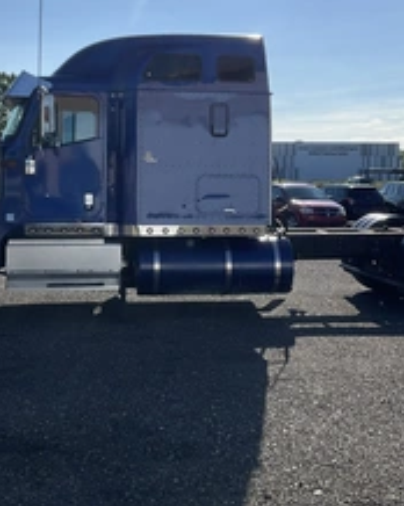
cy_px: 179
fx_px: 778
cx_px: 202
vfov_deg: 35.8
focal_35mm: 52
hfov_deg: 29.1
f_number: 1.8
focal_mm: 3
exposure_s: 1/3788
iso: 25
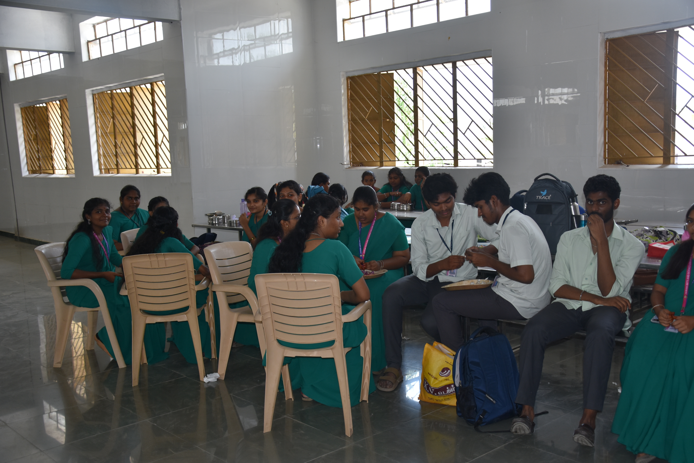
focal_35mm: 38
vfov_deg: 35.5
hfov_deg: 51.3
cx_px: 347
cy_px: 232
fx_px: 723
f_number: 4
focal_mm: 25
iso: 280
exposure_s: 1/125
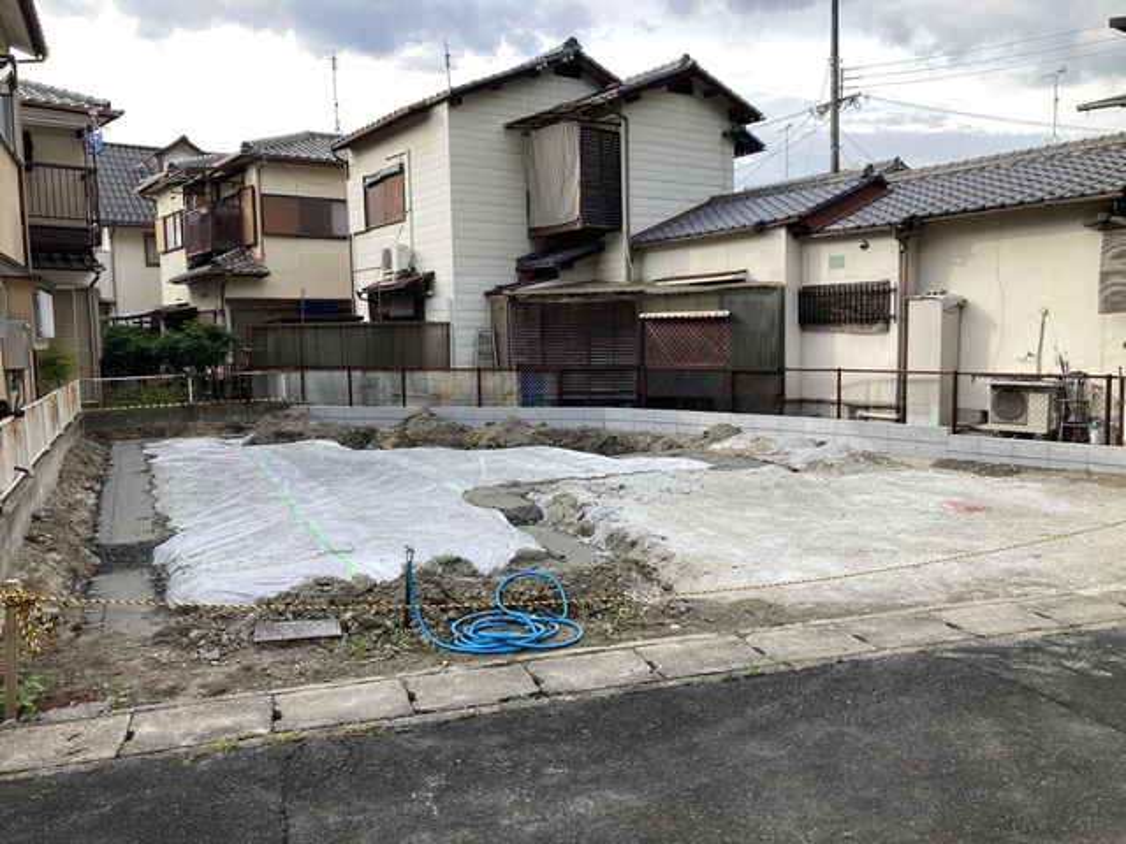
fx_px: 911
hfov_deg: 63.4
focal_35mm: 28
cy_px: 422
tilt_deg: -4.0
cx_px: 563
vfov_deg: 49.7
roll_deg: +1.0
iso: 20
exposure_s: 1/665
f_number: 1.8
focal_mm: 3.99
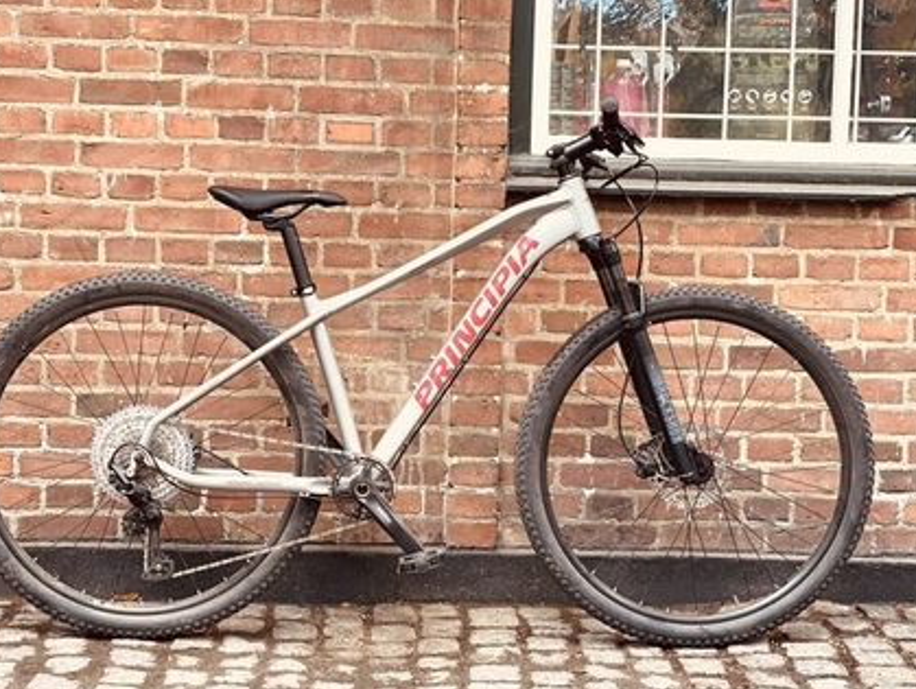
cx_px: 428
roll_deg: -1.3
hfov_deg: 31.2
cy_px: 408
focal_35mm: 62
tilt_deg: -3.0
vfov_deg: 23.7
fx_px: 1642
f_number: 2
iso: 100
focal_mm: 6
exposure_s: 1/122
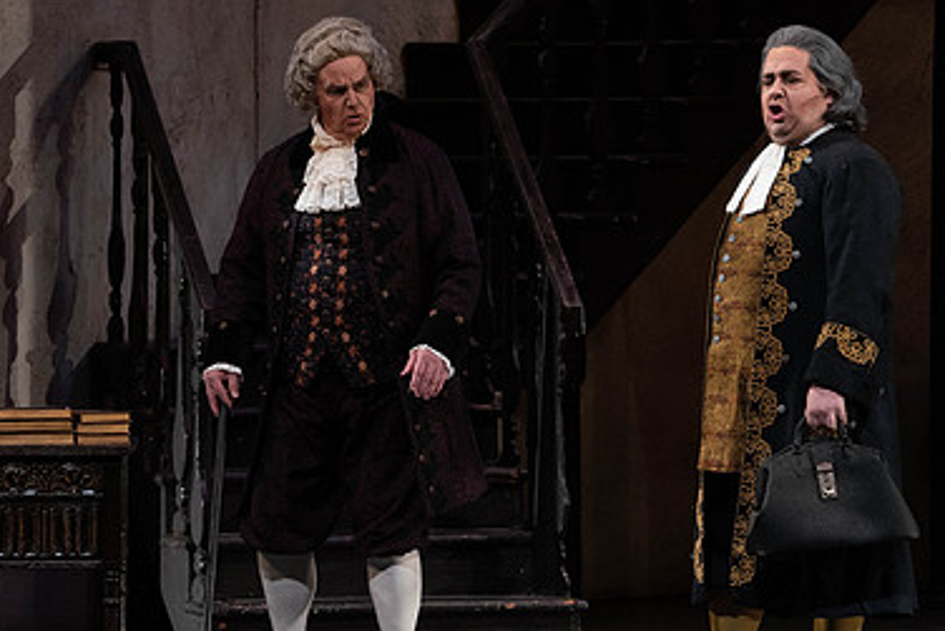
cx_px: 432
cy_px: 321
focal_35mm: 304
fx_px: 7983
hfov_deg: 6.8
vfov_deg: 4.5
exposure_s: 1/250
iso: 3200
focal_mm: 197
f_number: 9
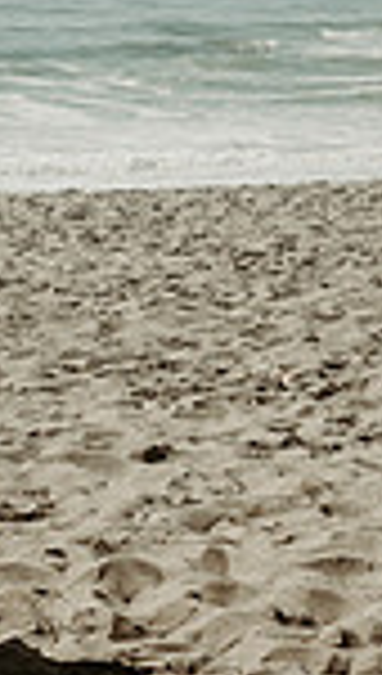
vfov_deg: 14.0
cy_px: -61
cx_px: -301
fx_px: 2686
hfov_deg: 7.9
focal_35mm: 150
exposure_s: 1/3200
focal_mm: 35
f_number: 4
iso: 100
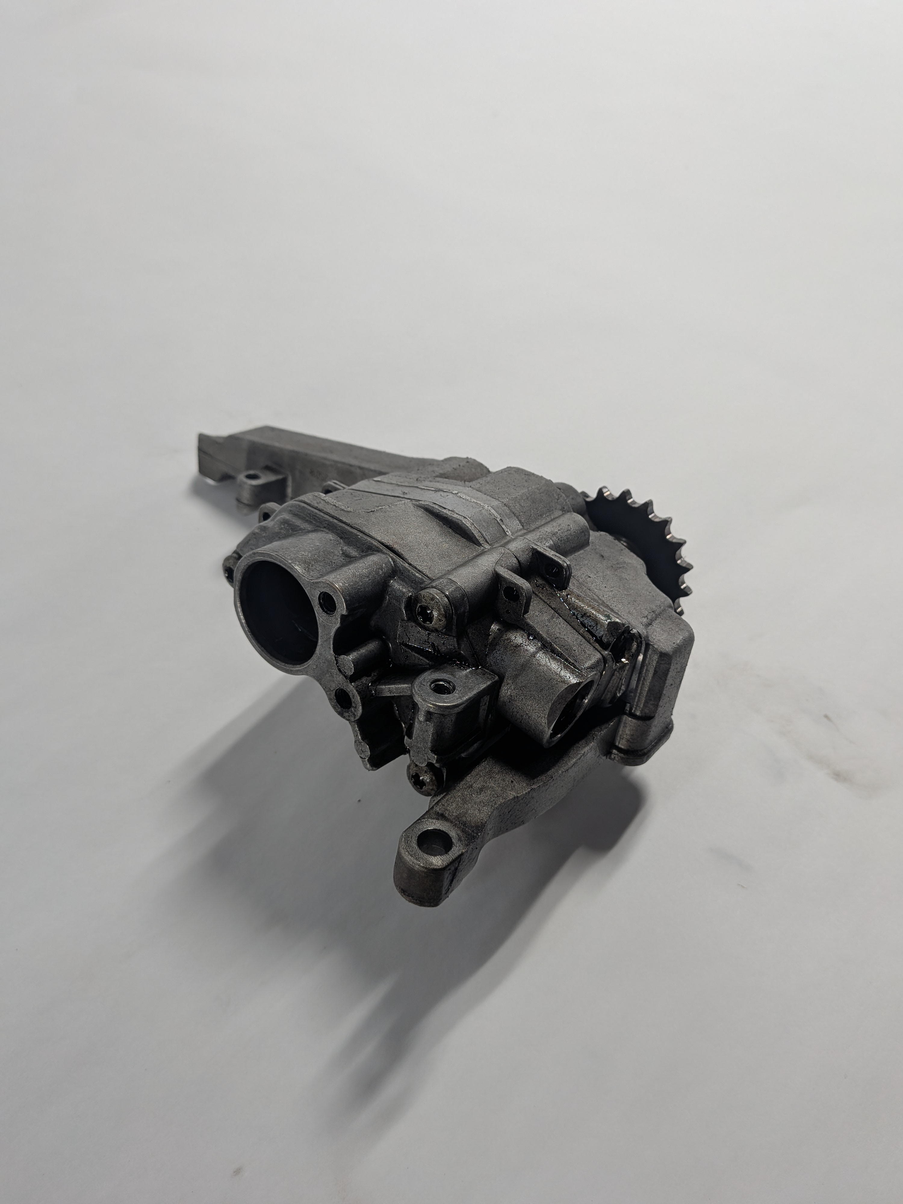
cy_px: 602
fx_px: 835
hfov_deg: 56.8
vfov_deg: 71.6
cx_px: 452
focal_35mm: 24
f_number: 1.7
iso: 33
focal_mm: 4.53
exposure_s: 1/263
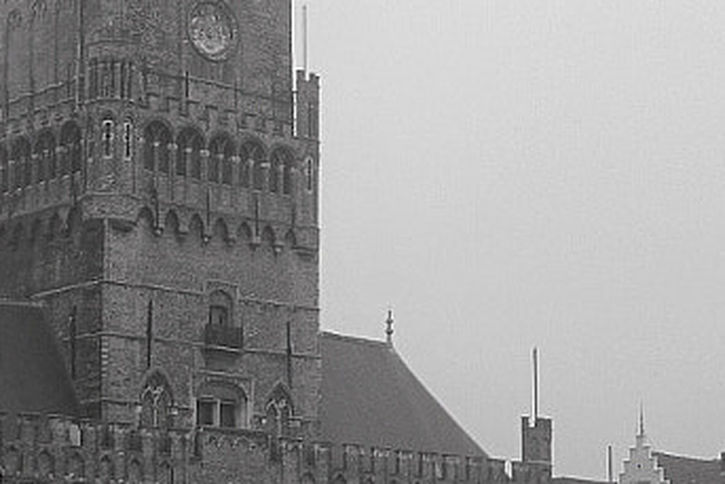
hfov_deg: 18.3
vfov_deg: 12.2
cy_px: 94
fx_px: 2256
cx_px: 345
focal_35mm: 112
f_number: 2.4
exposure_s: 1/30
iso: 125
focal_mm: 8.8
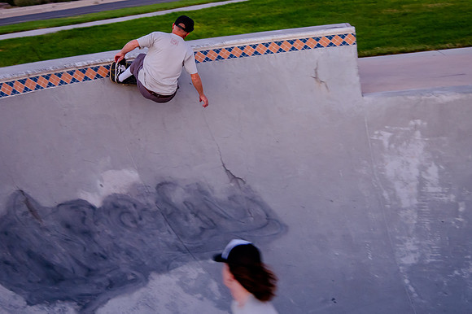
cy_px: 95
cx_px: 196
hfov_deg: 29.6
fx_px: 893
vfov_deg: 19.9
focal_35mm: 68
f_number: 4
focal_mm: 48
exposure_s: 1/250
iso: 2000
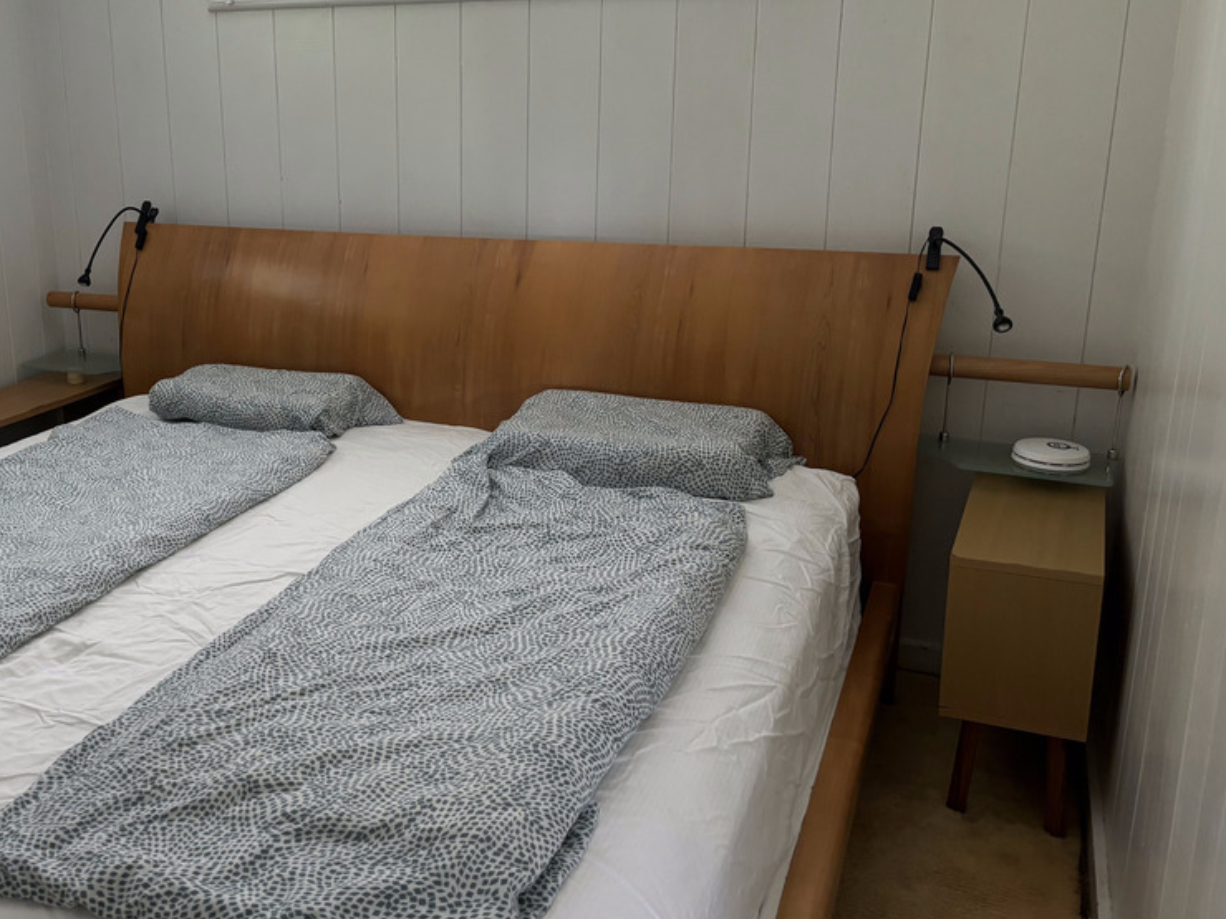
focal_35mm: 36
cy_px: 409
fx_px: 1275
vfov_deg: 39.6
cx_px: 386
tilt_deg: -15.2
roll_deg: +1.2
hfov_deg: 50.2
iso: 160
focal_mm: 5.96
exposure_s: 1/60
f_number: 1.6
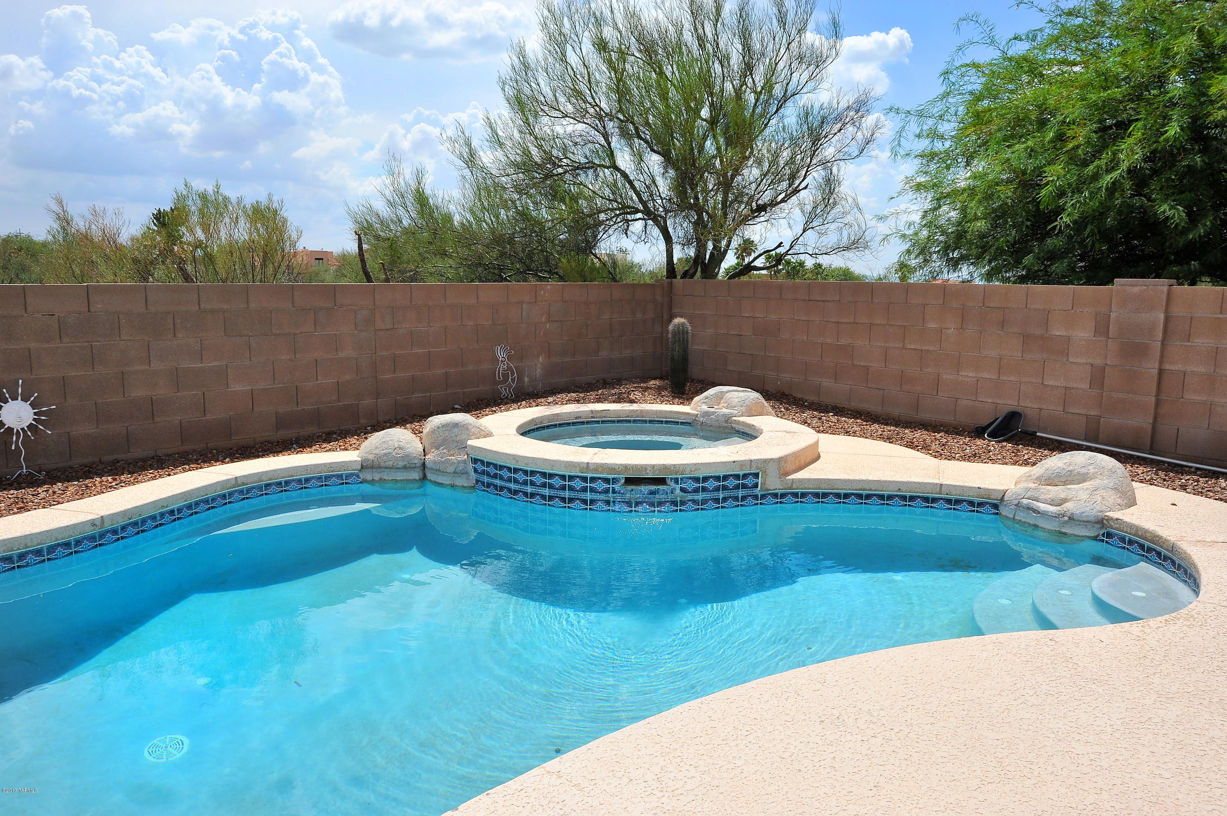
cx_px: 614
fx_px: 886
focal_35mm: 26
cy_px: 408
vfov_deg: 49.5
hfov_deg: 69.4
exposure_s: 1/320
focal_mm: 26
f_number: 16
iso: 320
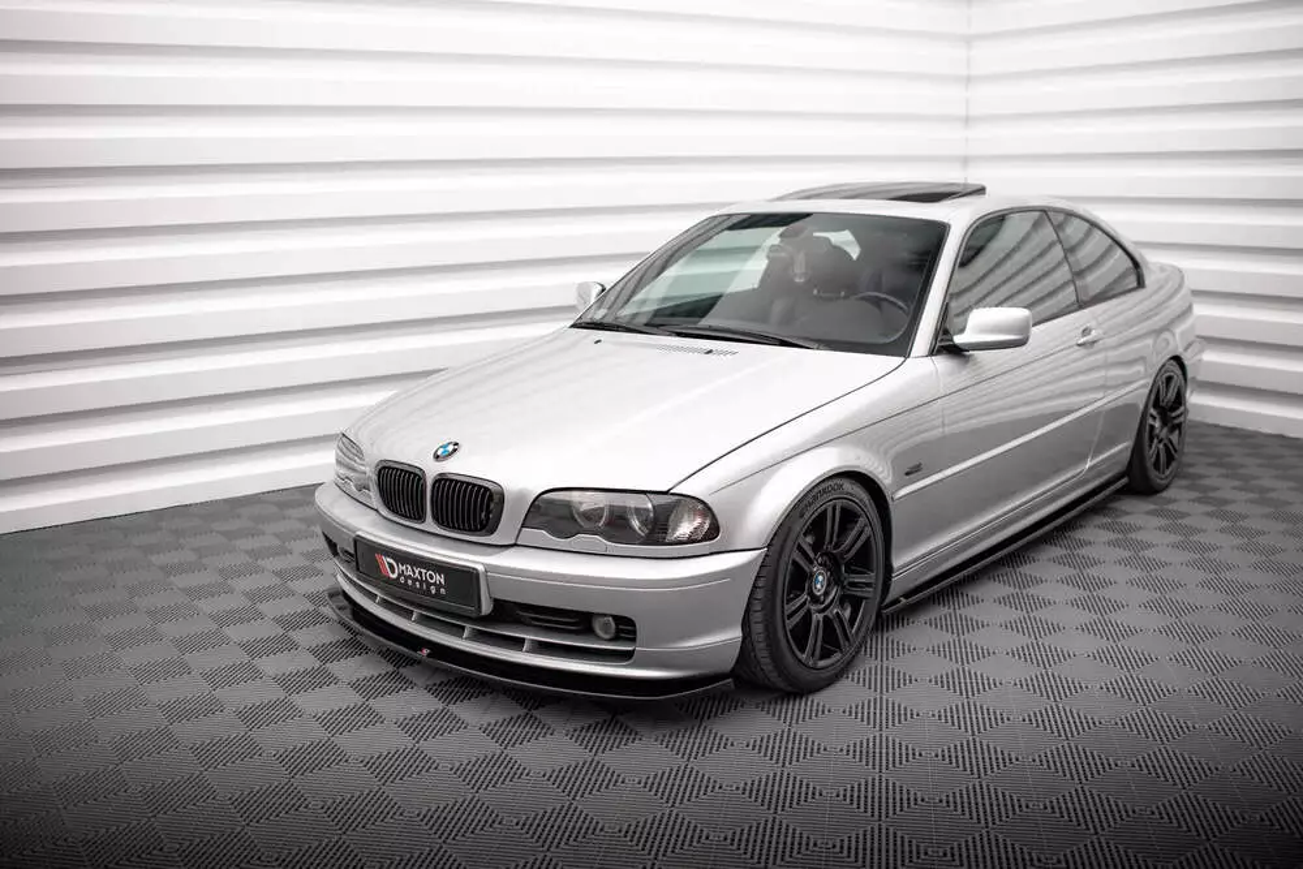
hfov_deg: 53.9
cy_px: 434
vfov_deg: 37.5
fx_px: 1280
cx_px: 648
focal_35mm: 35
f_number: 2.2
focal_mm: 35
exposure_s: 1/200
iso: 800
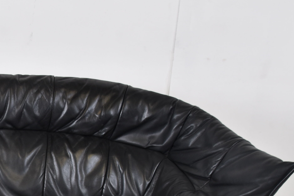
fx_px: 645
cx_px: 21
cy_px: 201
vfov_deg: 16.9
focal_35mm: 79
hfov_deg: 24.8
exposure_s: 1/40
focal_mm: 22
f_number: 3.5
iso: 200
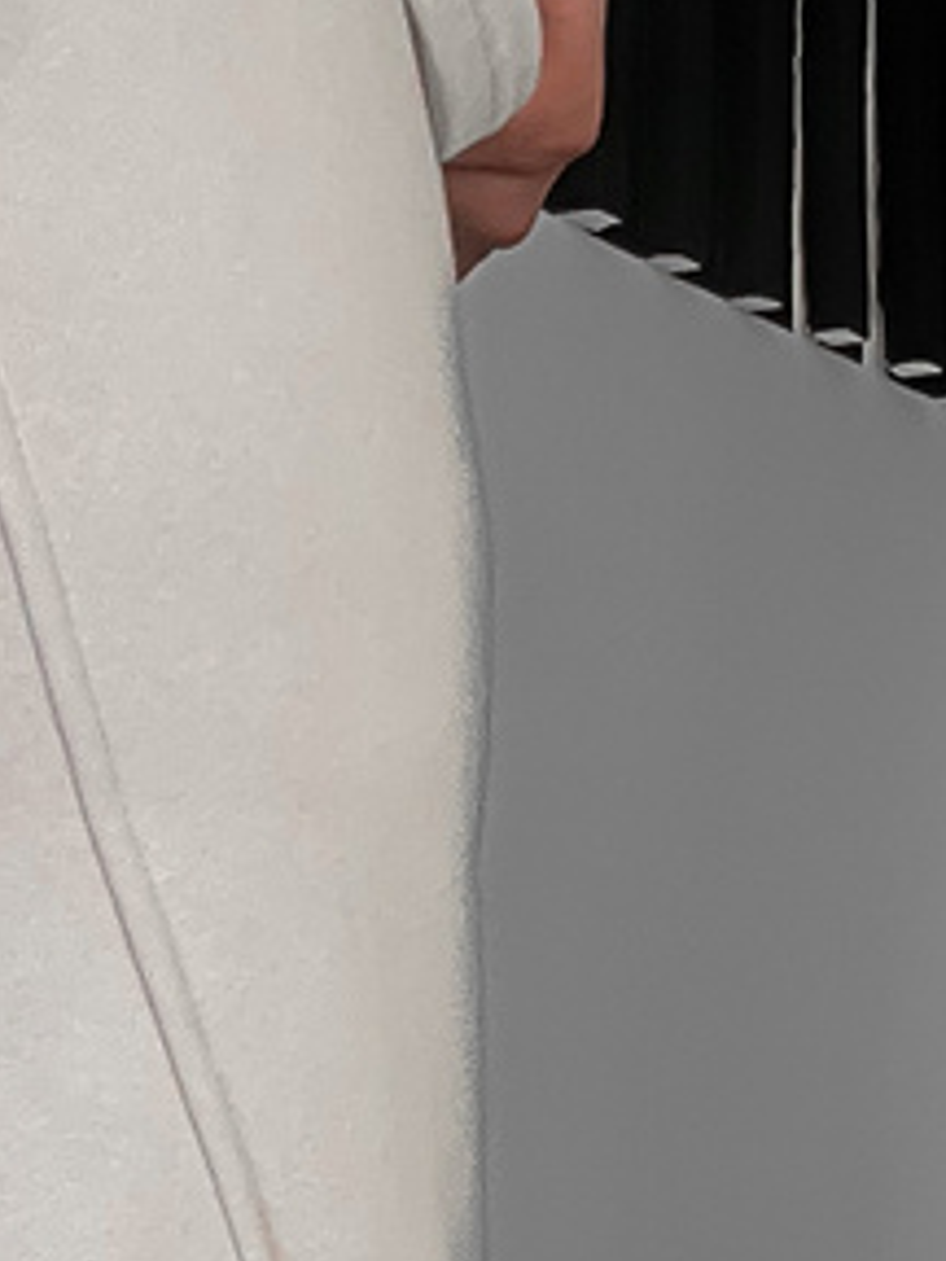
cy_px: 1760
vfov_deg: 11.8
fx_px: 5866
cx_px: -368
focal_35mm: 161
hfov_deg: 9.0
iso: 32
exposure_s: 1/120
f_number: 1.8
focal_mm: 3
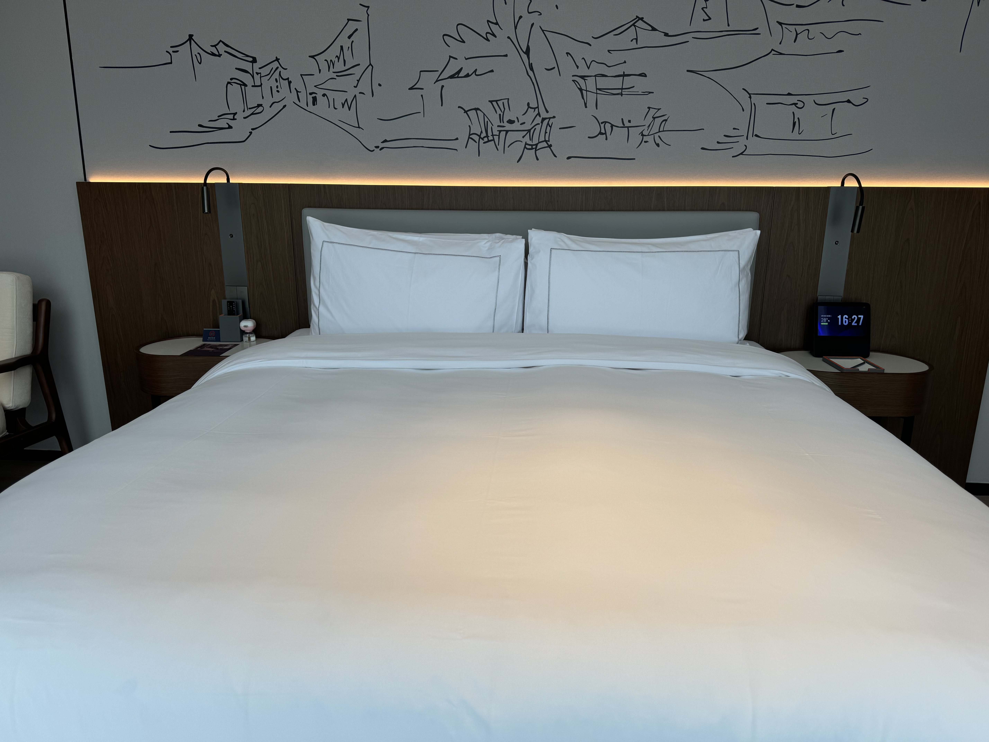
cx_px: 494
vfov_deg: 56.8
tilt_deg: -15.8
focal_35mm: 24
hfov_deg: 71.6
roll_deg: -0.5
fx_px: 686
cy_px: 371
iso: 64
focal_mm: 6.76
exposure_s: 1/162
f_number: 1.78
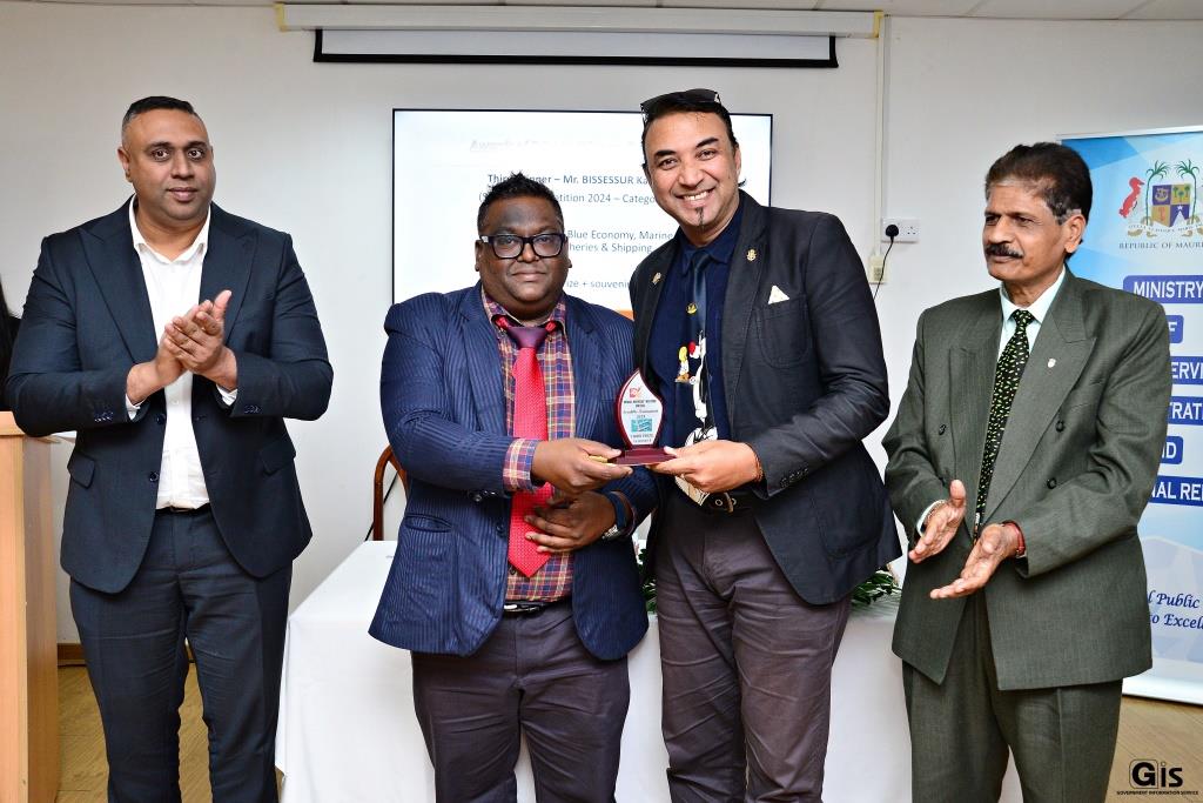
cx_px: 602
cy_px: 402
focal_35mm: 28
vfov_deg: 46.4
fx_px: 936
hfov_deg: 65.5
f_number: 5.6
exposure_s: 1/160
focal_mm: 28
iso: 2500
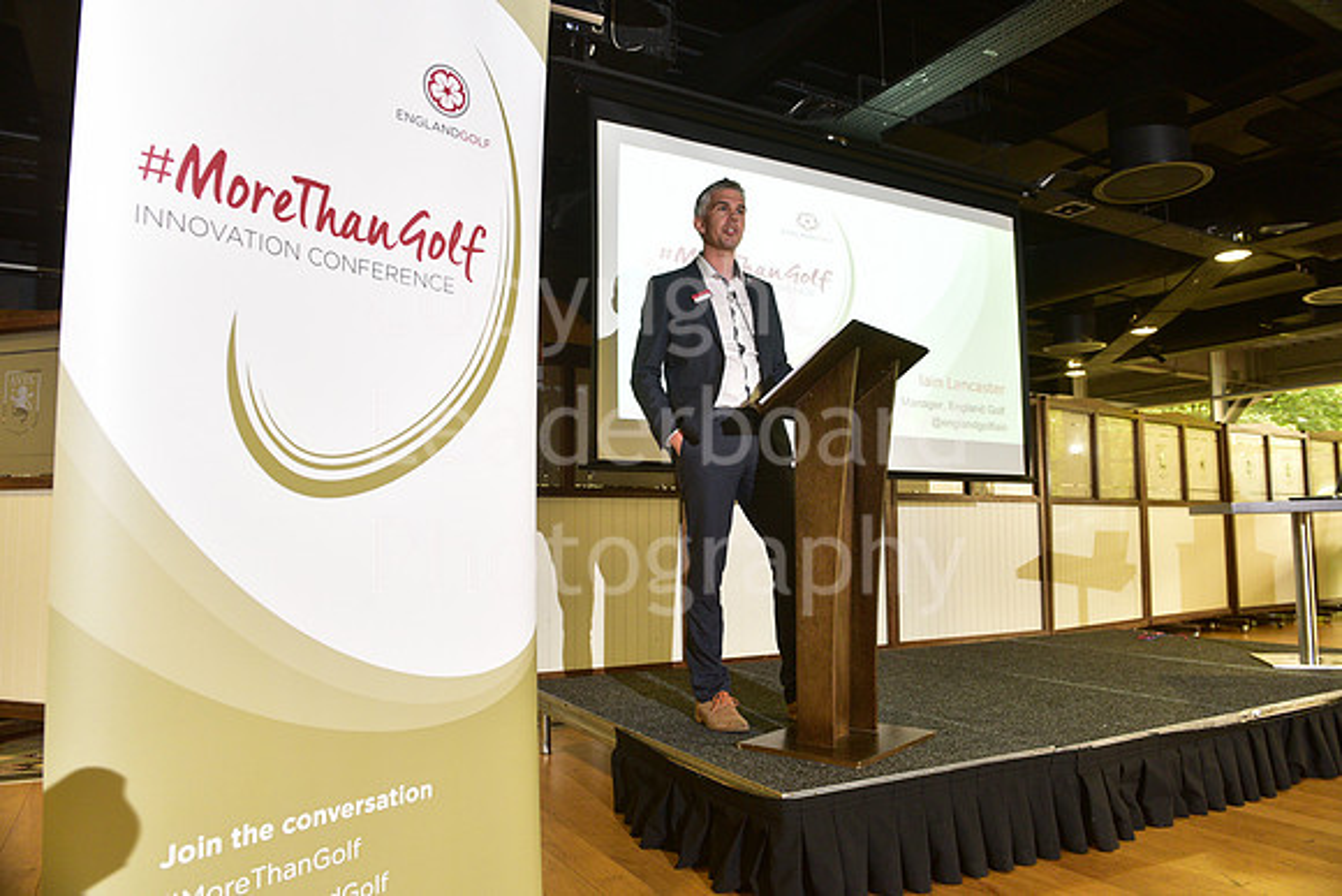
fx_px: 895
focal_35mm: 24
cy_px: 448
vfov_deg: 53.2
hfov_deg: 73.7
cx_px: 671
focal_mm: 24
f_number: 4
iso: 1250
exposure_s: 1/80
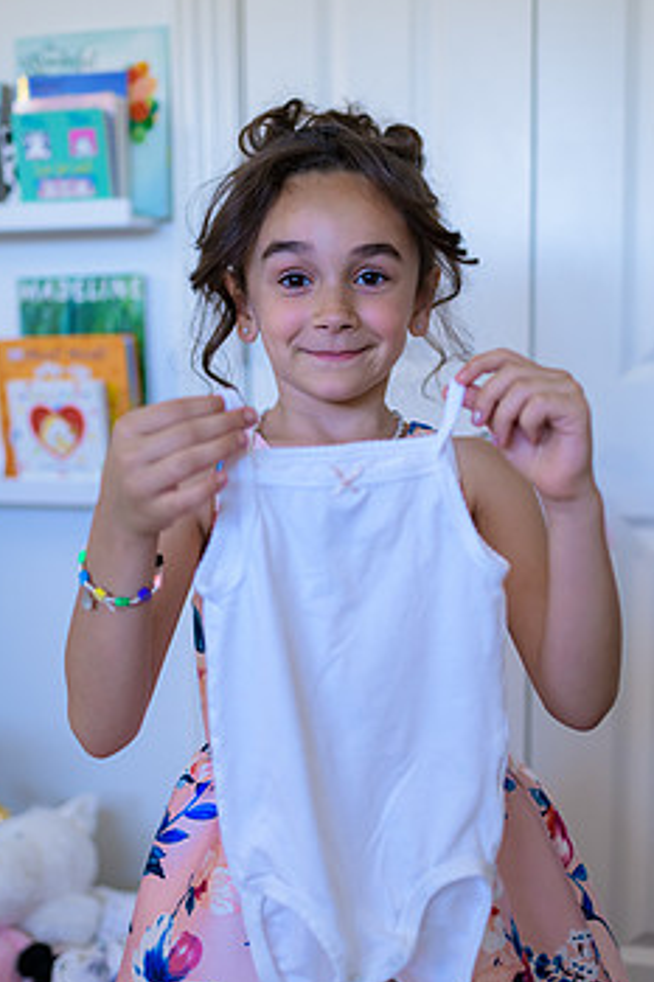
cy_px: 508
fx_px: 1227
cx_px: 356
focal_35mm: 45
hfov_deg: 29.8
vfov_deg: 43.6
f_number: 2
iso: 500
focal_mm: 35
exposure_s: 1/200
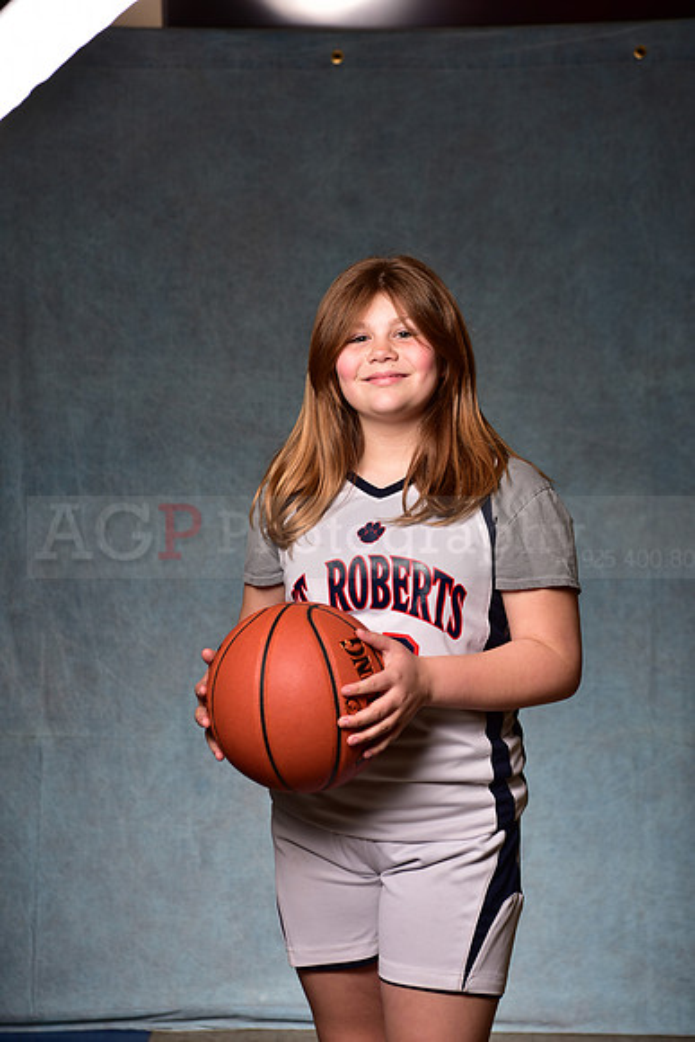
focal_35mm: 70
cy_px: 521
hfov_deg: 19.5
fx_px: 2026
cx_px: 348
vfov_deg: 28.8
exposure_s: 1/200
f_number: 5
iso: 100
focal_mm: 70
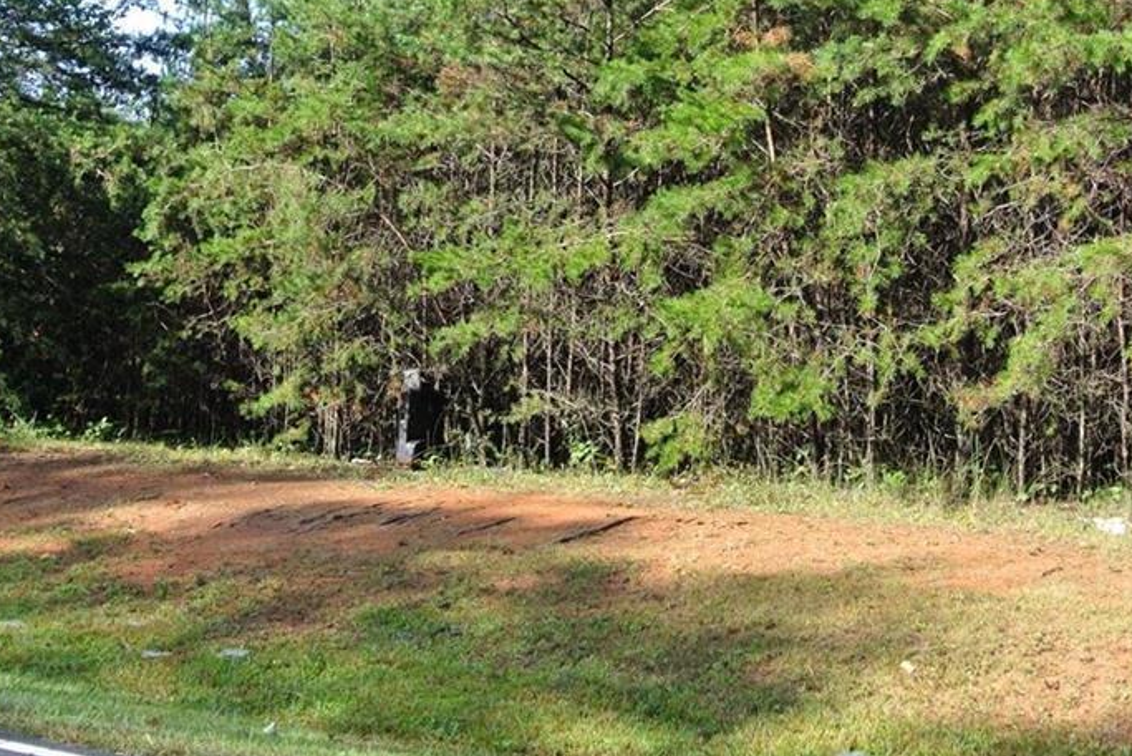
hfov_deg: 30.5
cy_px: 262
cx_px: 539
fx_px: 2076
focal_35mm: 66
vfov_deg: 20.6
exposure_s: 1/200
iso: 100
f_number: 4.2
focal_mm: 16.3
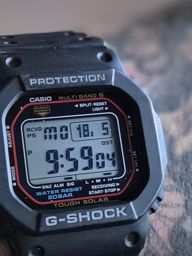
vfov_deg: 24.7
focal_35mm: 79
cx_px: 80
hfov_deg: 18.7
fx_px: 584
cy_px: 110
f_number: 1.8
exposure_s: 1/33
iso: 1600
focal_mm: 5.4
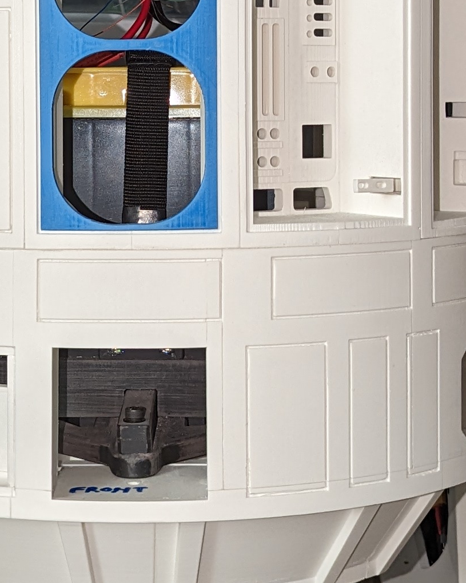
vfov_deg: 20.2
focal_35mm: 94
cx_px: 171
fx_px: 1620
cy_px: 127
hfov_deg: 16.3
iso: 579
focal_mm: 6.81
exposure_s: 1/60
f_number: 1.85
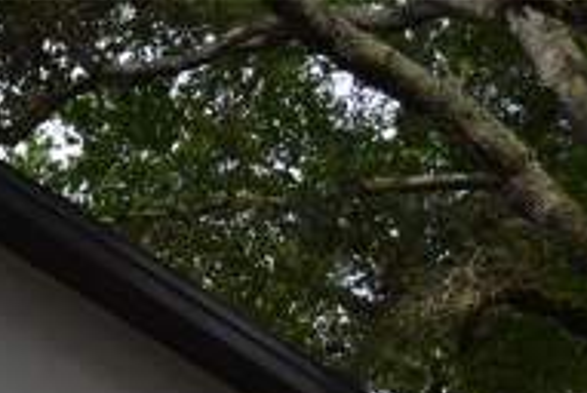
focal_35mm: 163
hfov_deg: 12.0
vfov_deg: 8.0
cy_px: 815
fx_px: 2662
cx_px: -313
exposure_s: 1/160
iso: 100
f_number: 6.3
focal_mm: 26
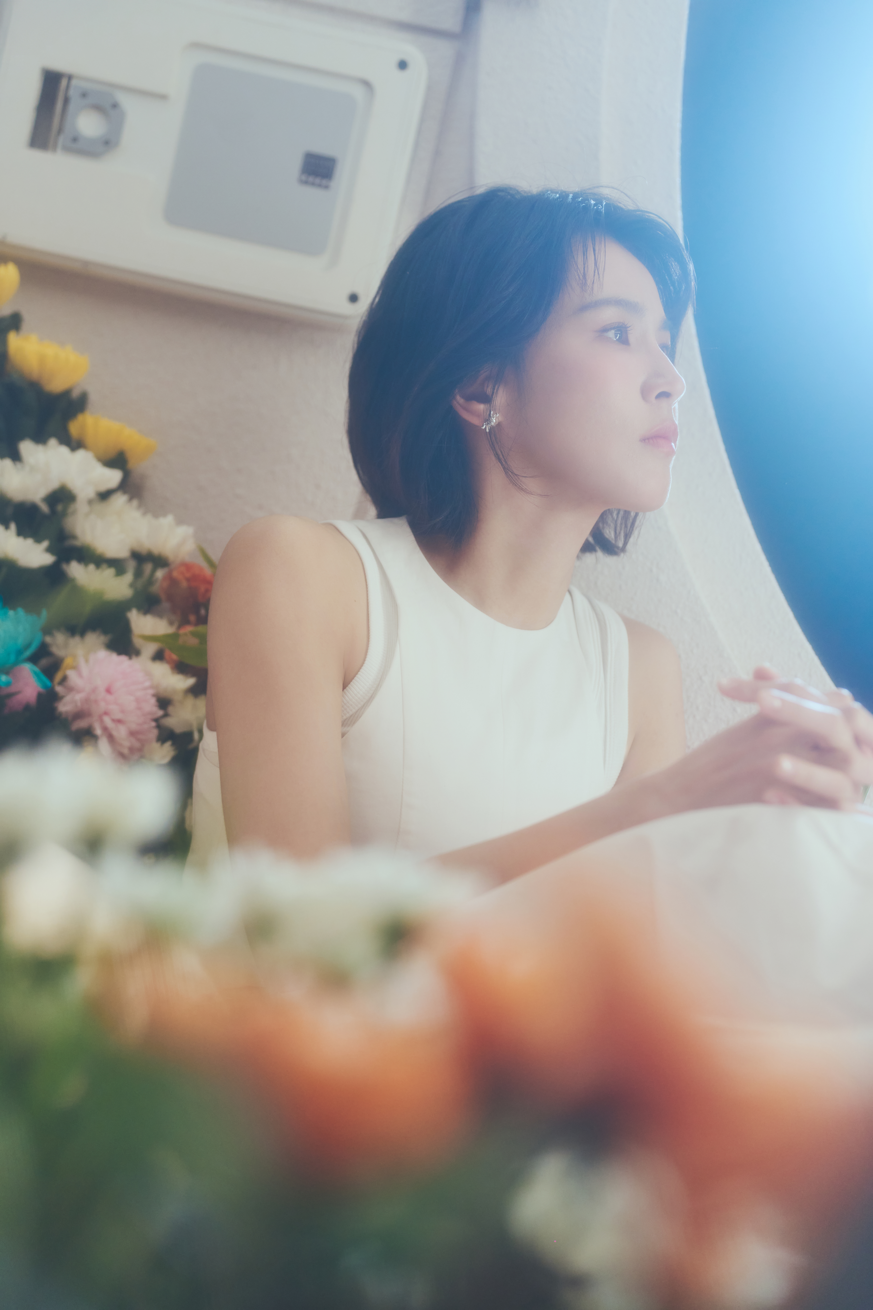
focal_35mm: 92
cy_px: 655
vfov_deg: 22.1
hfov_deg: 14.9
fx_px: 3346
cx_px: 436
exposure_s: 1/250
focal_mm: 92
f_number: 2.8
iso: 640
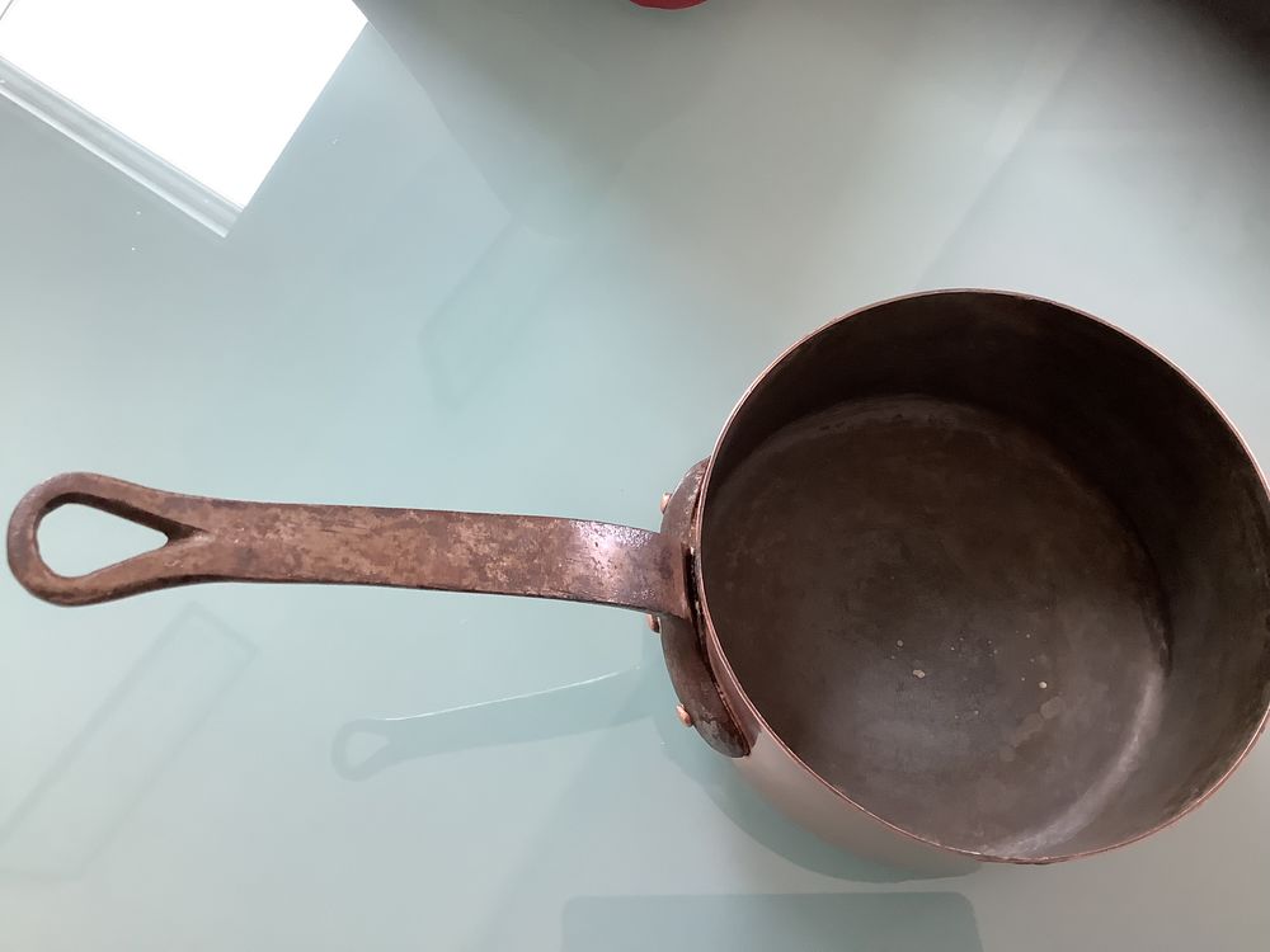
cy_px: 476
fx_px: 1137
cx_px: 635
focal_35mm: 31
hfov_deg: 58.4
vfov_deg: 45.4
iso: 160
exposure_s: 1/50
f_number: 2.4
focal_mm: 3.3
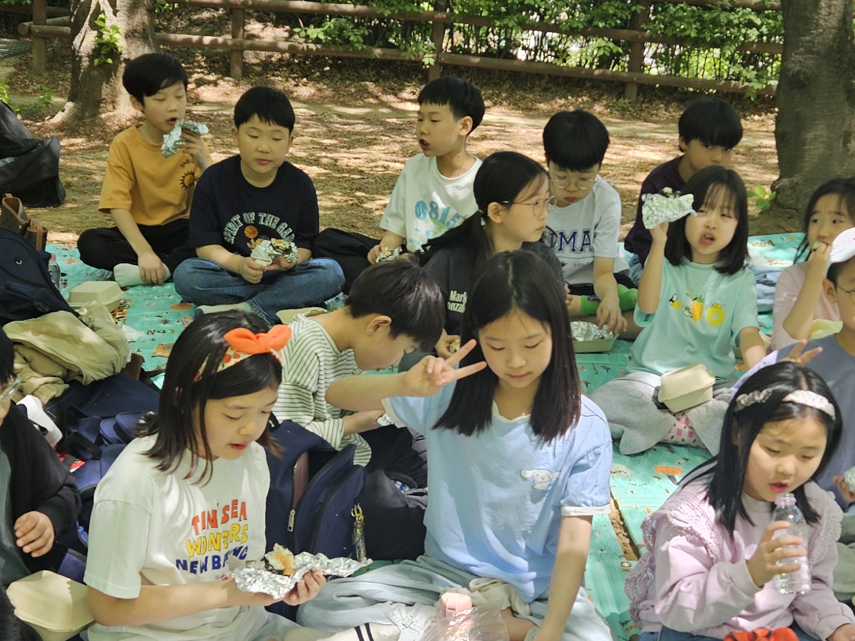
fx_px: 1556
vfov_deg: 23.3
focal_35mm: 63
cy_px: 377
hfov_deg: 30.7
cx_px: 438
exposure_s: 1/241
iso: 25
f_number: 1.8
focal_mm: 5.4
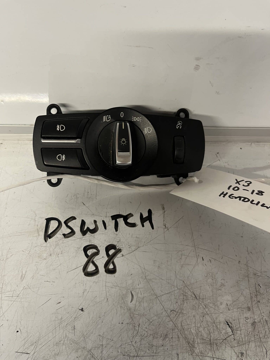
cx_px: 135
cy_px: 180
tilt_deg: -58.5
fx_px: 270
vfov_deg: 67.3
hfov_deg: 53.1
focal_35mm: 26
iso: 160
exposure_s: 1/50
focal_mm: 5.1
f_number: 1.6
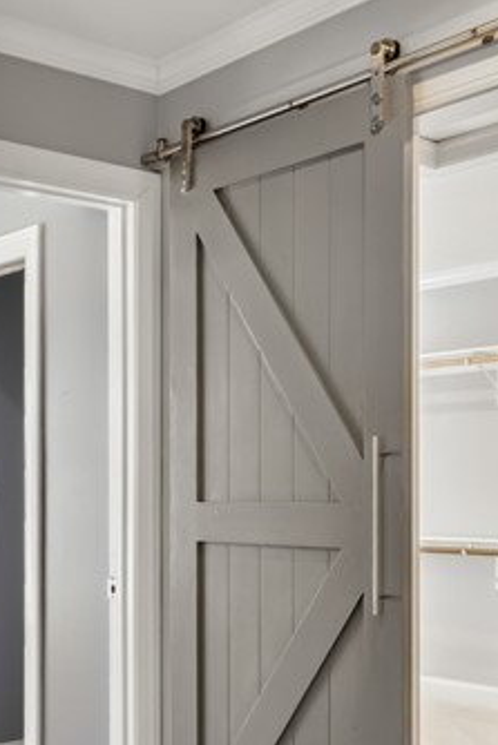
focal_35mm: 52
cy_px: 499
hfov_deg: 25.1
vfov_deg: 37.7
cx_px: 39
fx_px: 1078
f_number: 9
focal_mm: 16
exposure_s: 1/6
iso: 640
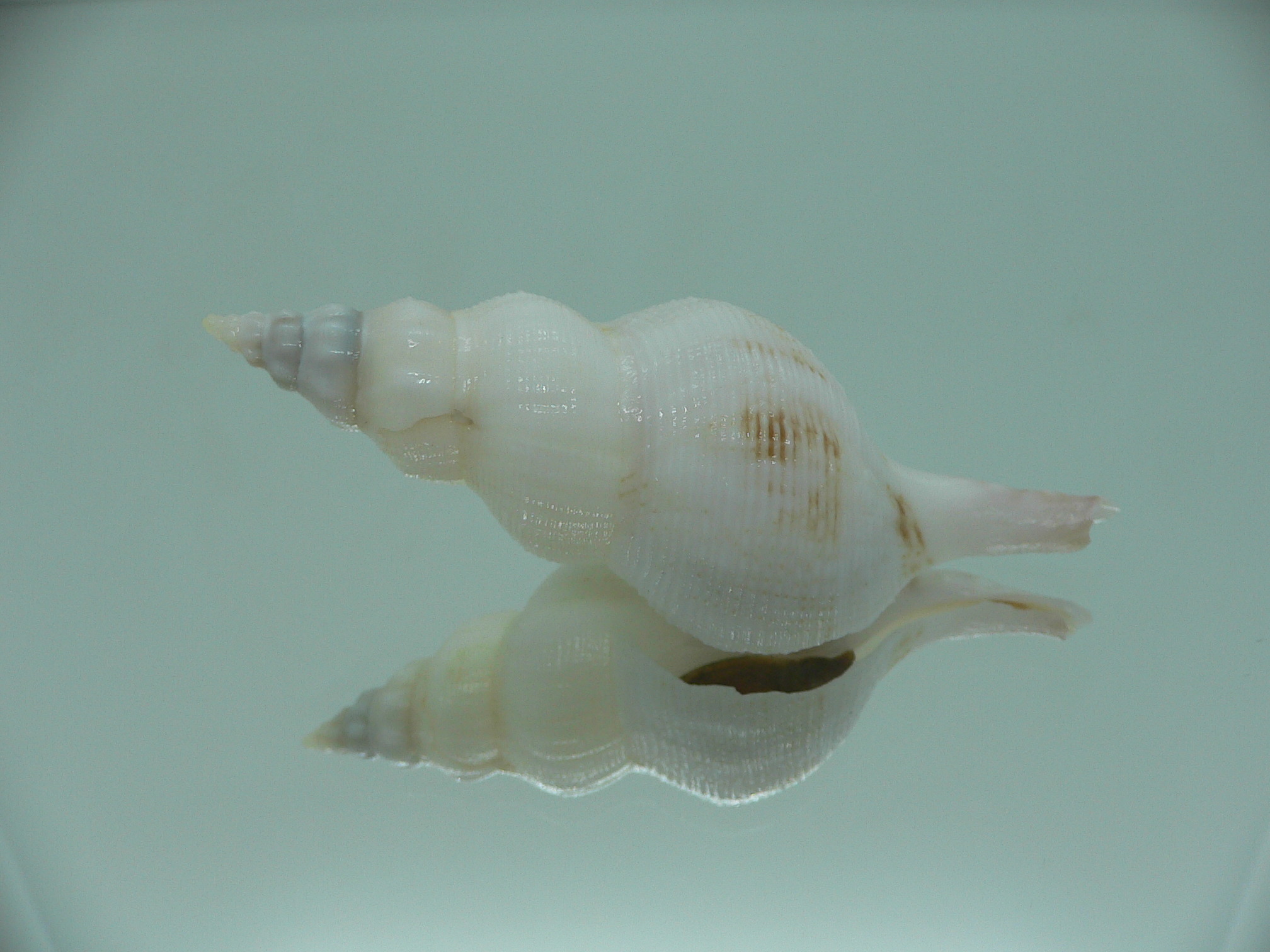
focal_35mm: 35
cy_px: 476
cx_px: 635
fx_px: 1284
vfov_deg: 40.7
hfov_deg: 52.6
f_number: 2.8
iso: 80
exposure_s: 1/60
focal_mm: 4.6
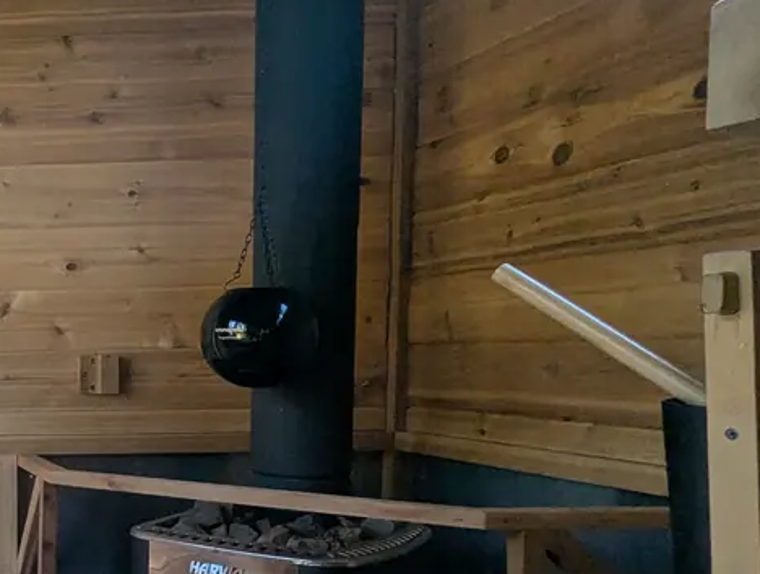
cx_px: -206
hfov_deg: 34.1
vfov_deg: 34.7
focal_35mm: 41
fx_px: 902
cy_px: 413
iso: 57
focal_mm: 2.35
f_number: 2.2
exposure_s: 1/23.8
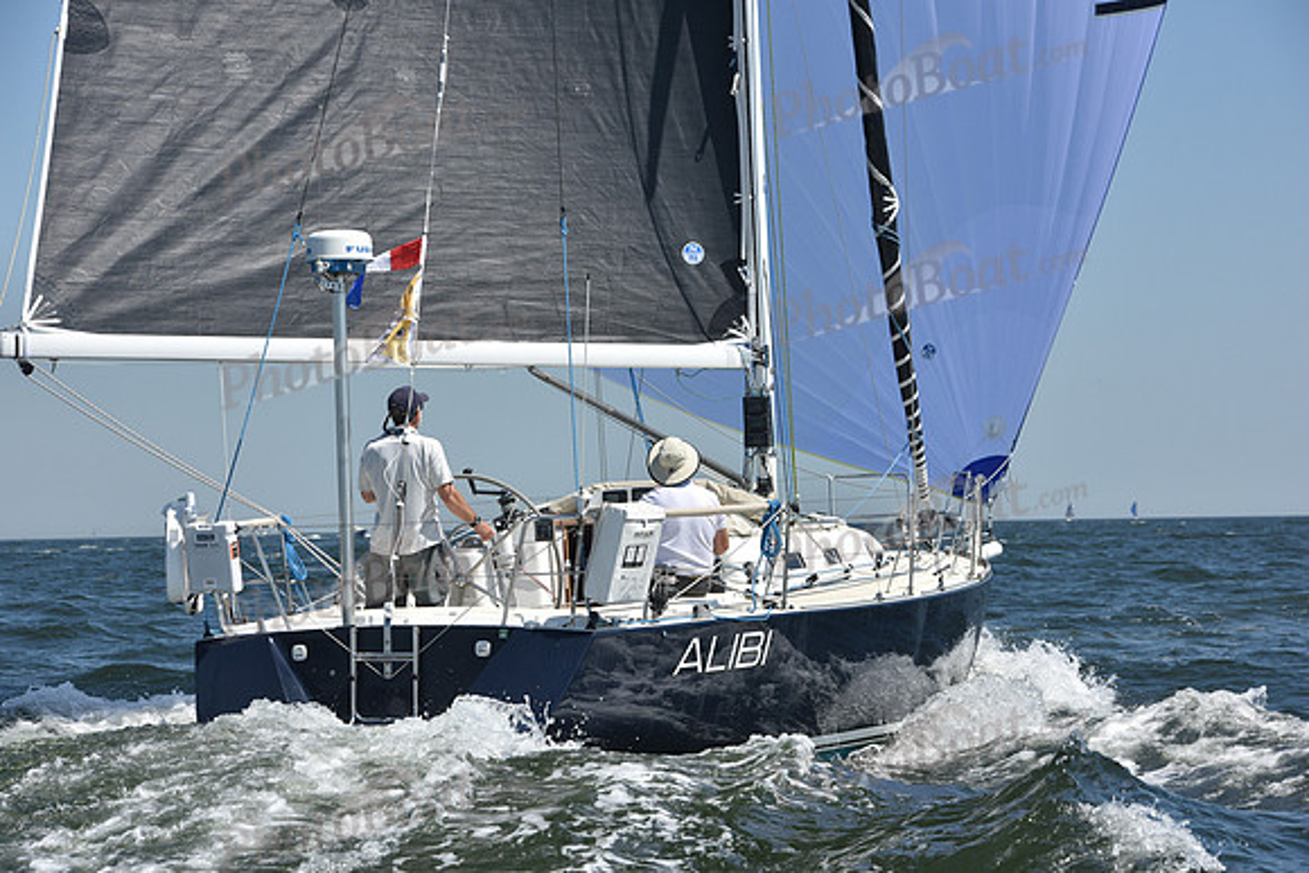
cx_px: 654
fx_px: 4219
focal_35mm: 116
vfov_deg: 11.8
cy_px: 436
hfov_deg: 17.6
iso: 250
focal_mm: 116
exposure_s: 1/1250
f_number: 8
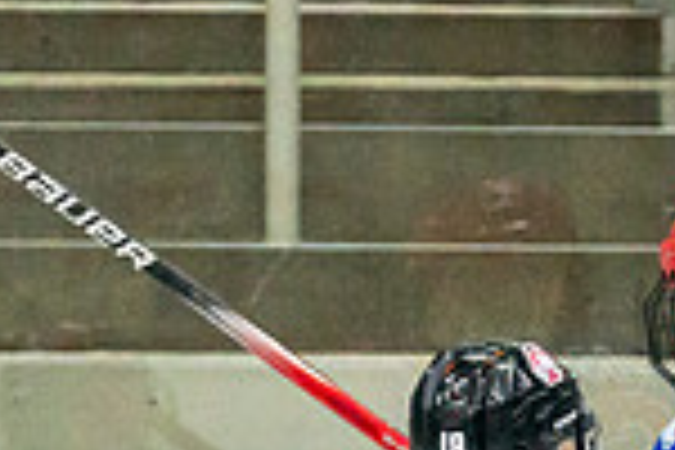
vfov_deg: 1.1
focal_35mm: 1228
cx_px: 567
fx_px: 23023
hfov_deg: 1.7
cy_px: 1065
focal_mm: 179
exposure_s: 1/1000
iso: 3200
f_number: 2.8
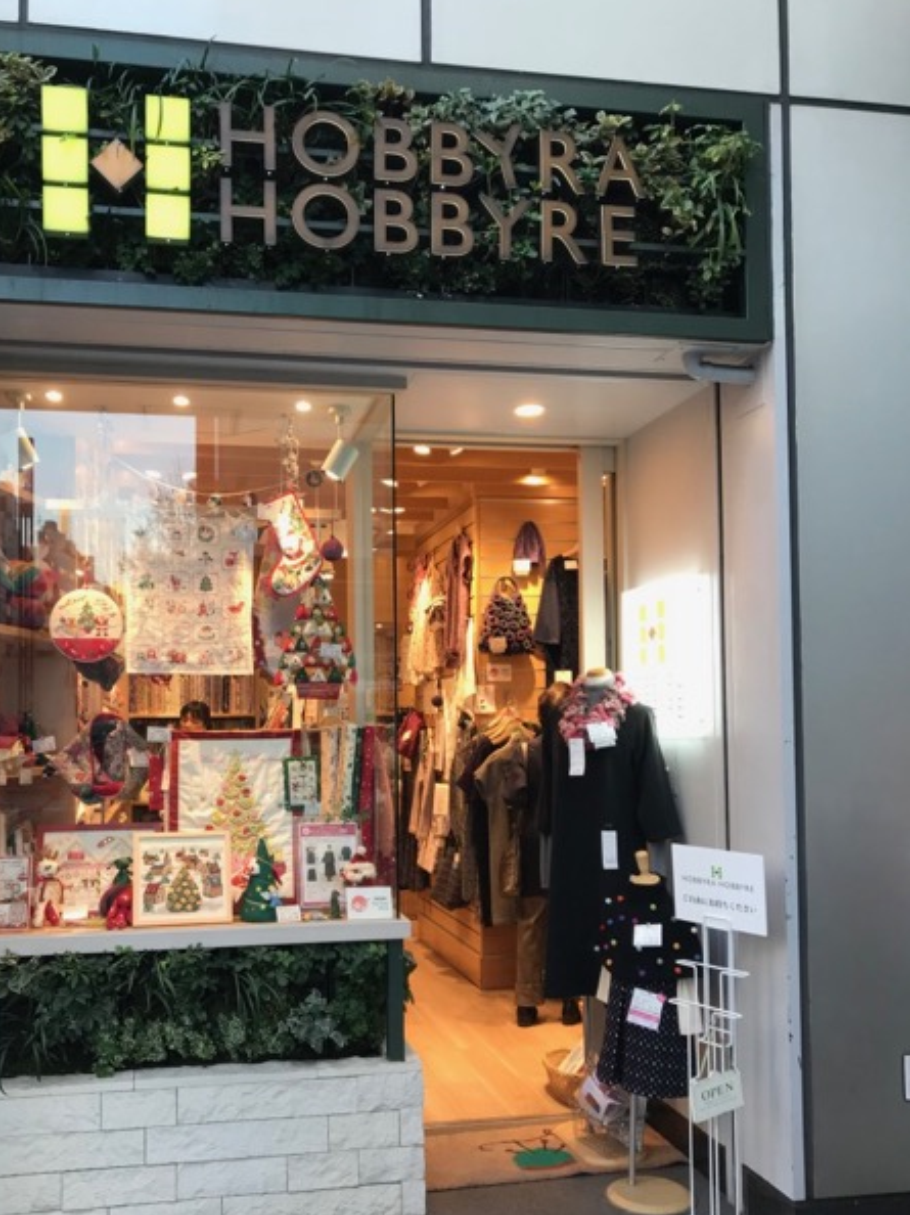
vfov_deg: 55.2
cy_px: 695
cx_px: 383
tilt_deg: +2.5
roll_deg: +0.5
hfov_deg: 42.8
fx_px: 1158
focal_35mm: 33
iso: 40
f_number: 1.8
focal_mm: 3.99
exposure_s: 1/100
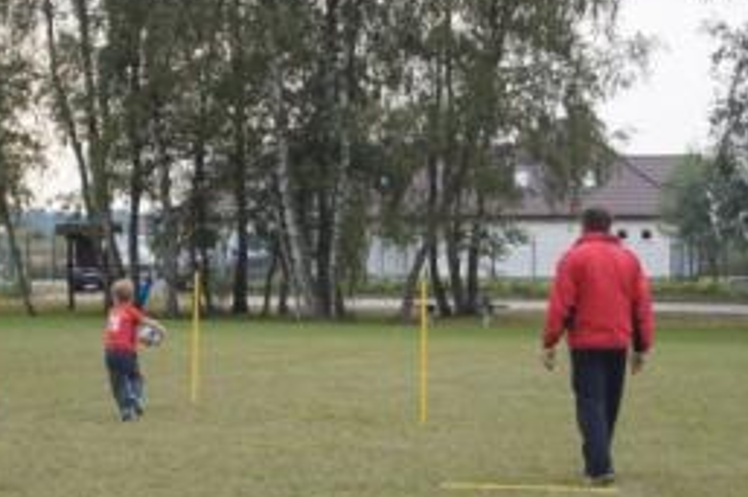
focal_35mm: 144
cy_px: 343
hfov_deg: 14.3
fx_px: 2987
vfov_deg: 9.5
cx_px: 381
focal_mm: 55
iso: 100
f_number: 5.6
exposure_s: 1/125
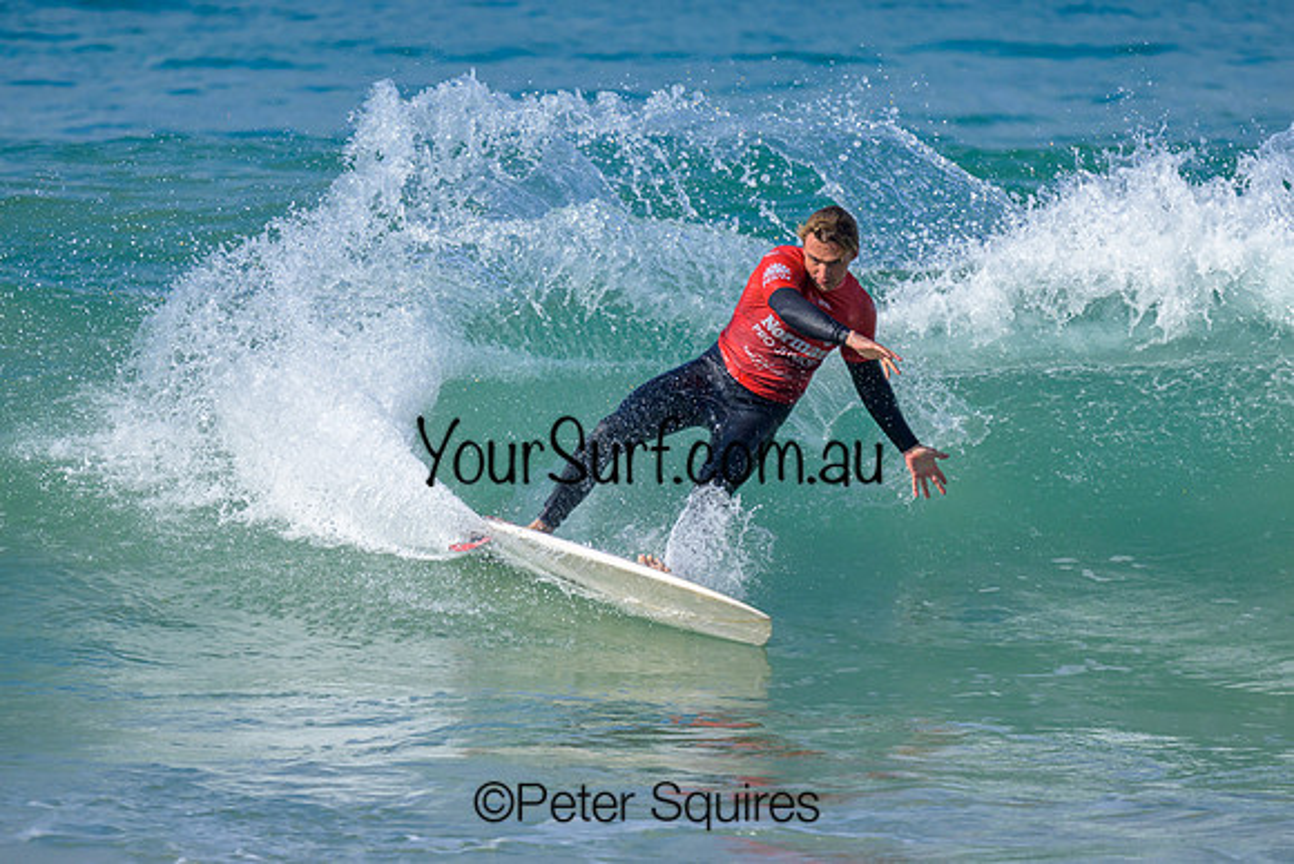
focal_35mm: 1098
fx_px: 39489
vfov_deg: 1.3
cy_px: 387
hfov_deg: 1.9
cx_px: 703
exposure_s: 1/2000
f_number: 6.3
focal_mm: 800
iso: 320
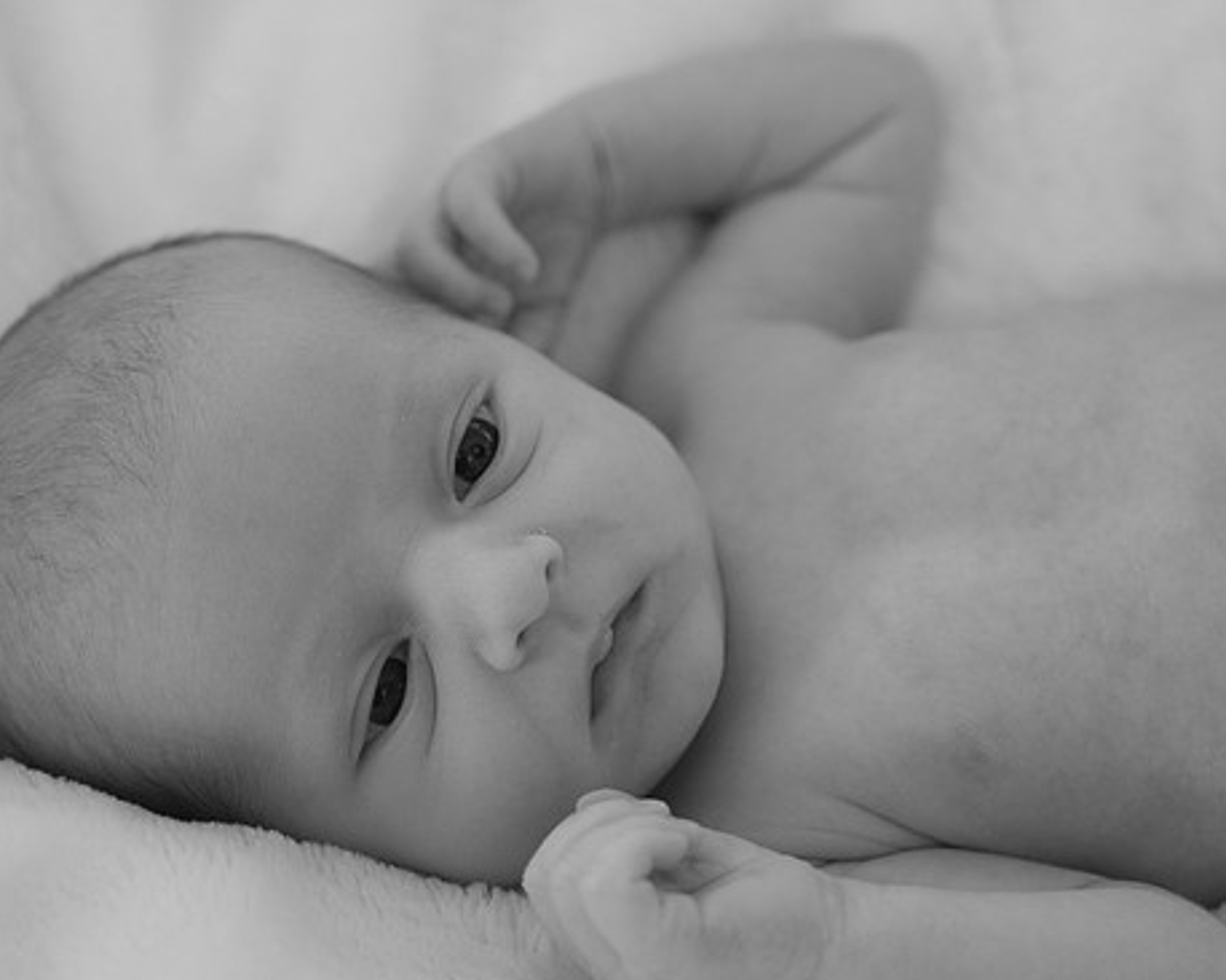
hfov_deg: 27.5
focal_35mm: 69
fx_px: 2503
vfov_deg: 22.1
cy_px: 510
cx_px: 576
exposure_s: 1/300
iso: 800
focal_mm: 38.8
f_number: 2.8
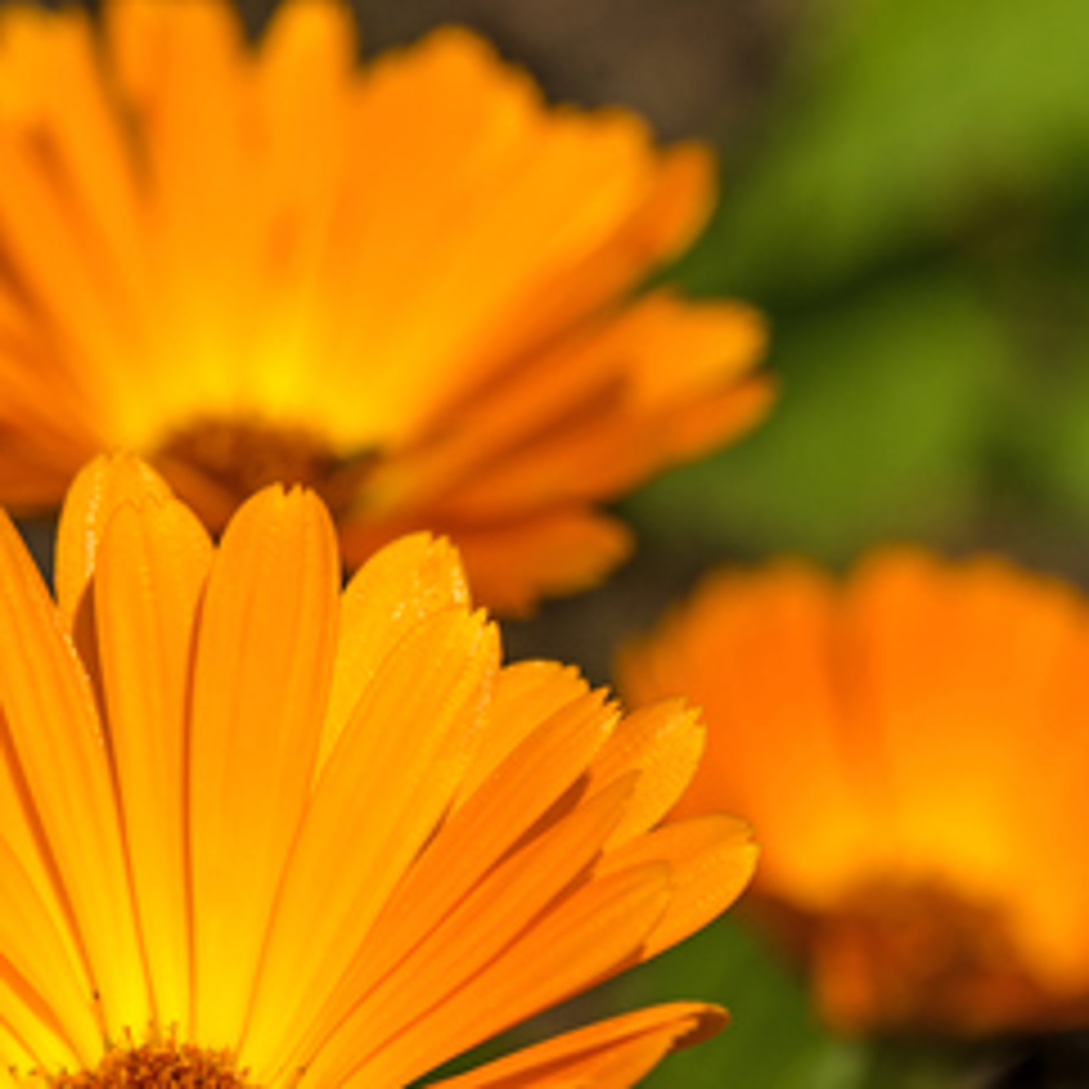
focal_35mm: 267
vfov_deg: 6.5
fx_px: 9503
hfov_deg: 6.5
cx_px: 900
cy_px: 1078
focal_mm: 105
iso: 250
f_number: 13
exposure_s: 1/500
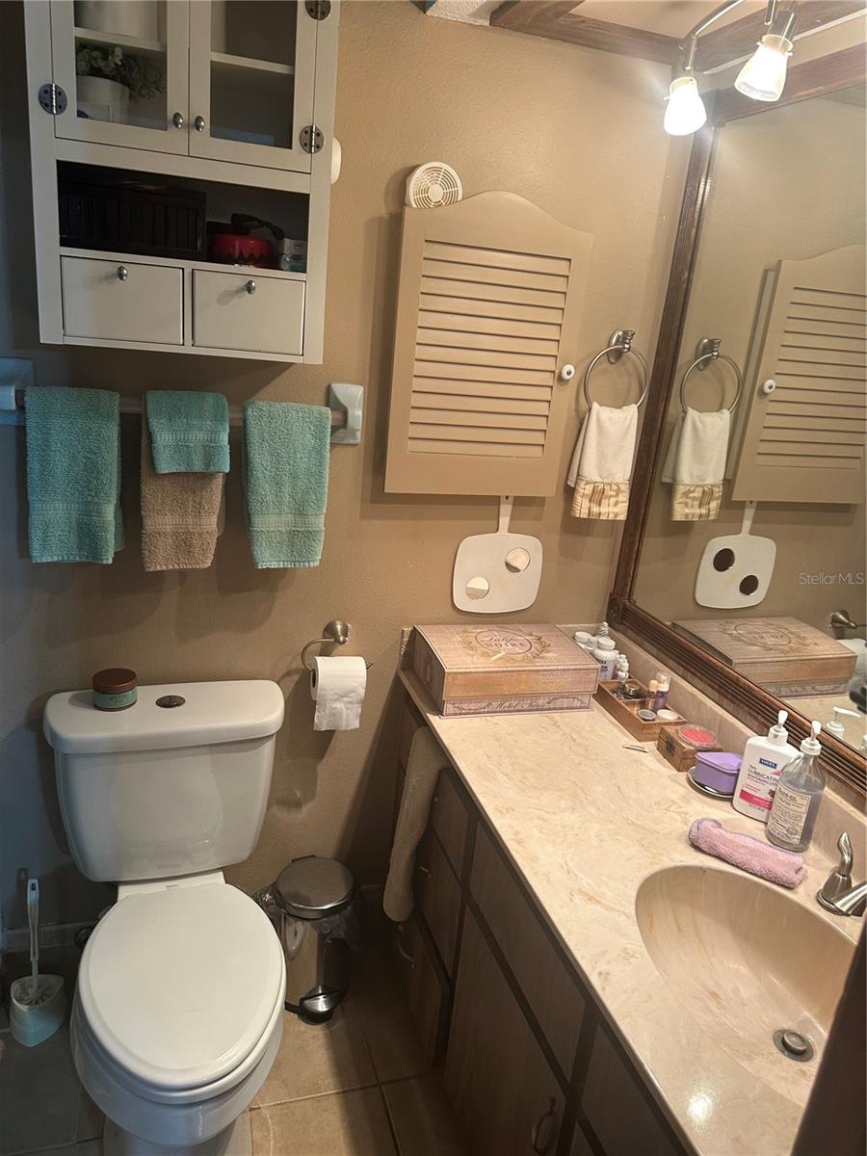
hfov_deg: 56.8
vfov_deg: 71.6
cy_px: 578
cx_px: 434
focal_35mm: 24
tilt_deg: -18.1
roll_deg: -6.3
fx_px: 801
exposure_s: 1/60
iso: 125
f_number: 1.78
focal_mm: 6.86
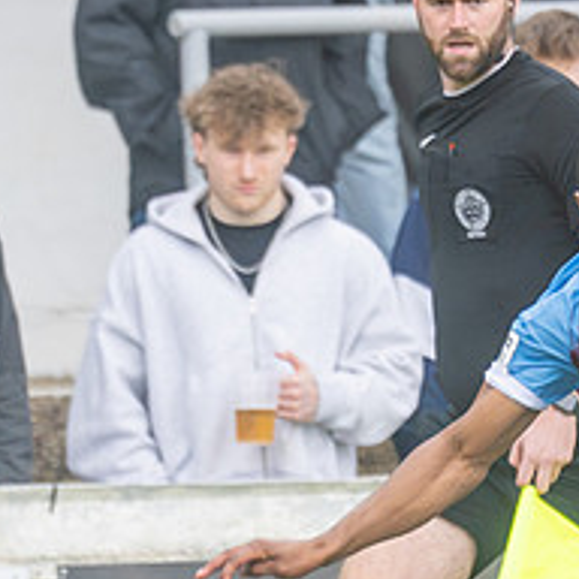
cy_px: 409
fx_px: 34195
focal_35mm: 1807
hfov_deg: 1.0
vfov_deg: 1.0
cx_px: 564
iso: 800
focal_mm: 250
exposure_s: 1/1250
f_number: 2.8
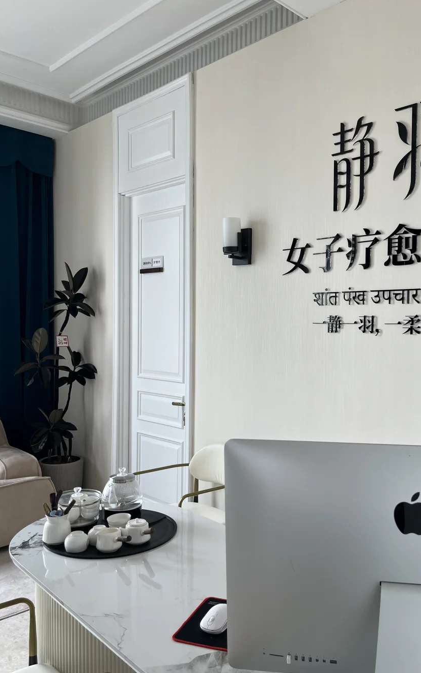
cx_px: 265
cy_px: 332
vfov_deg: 62.9
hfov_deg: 41.5
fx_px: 551
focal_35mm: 30
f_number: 1.6
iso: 50
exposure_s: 1/122
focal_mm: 5.1
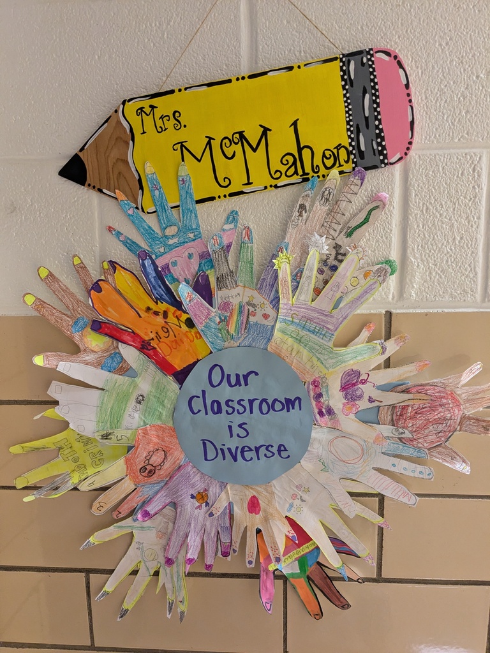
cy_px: 326
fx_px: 510
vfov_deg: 65.3
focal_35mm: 27
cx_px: 245
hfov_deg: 51.4
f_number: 1.73
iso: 286
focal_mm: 4.38
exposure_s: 1/30
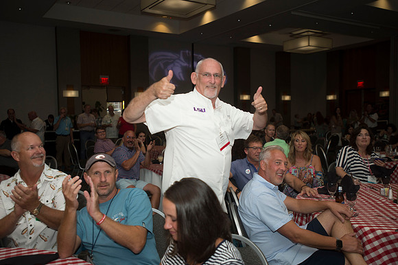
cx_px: 199
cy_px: 132
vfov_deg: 37.8
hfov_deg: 54.5
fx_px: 387
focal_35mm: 35
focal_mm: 35
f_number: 2.8
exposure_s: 1/200
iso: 640
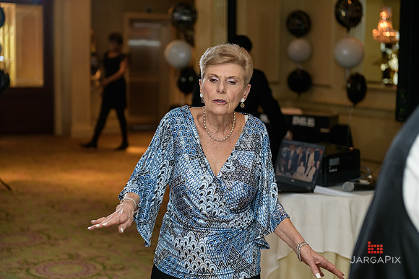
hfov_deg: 28.8
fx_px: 815
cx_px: 210
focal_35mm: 70
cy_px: 140
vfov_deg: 19.5
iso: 1600
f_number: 2.8
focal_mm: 70
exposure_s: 1/125
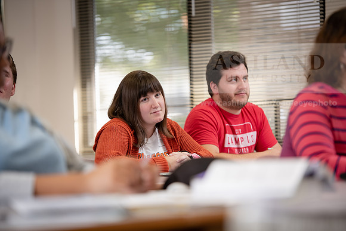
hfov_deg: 13.7
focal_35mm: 150
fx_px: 1442
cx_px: 173
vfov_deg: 9.2
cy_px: 116
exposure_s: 1/200
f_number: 3.2
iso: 640
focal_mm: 150
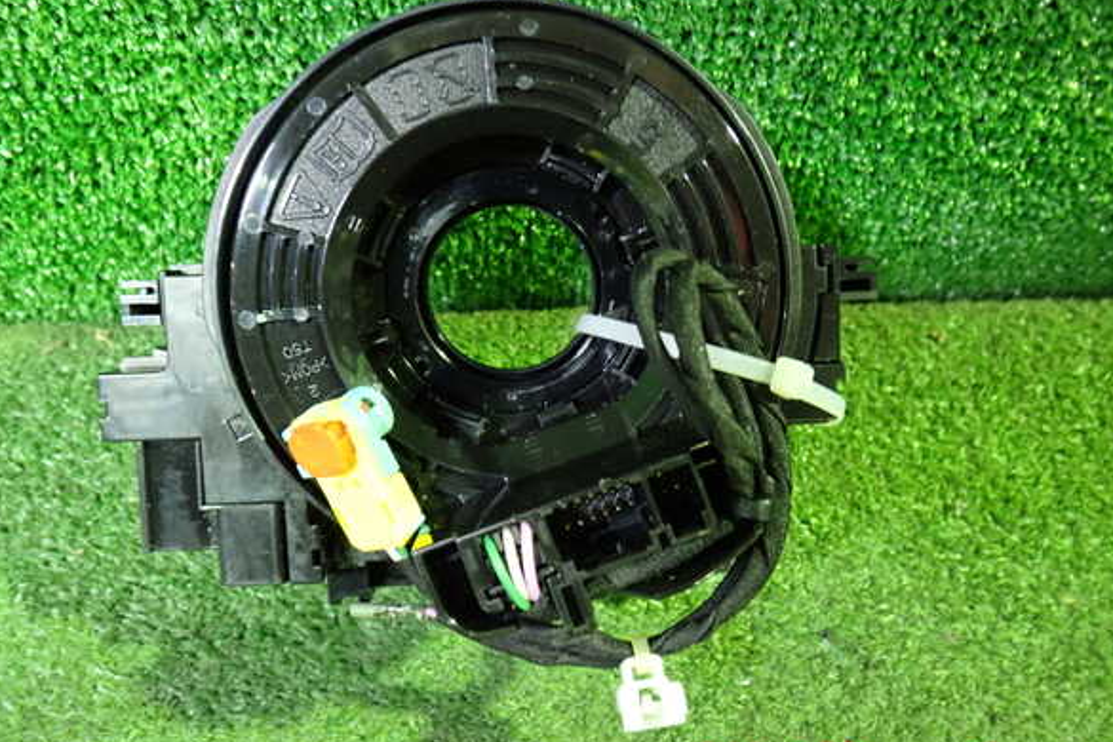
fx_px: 989
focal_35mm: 32
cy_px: 358
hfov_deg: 58.7
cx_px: 563
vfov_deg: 41.1
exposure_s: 1/20
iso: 800
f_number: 2.3
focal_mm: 5.4
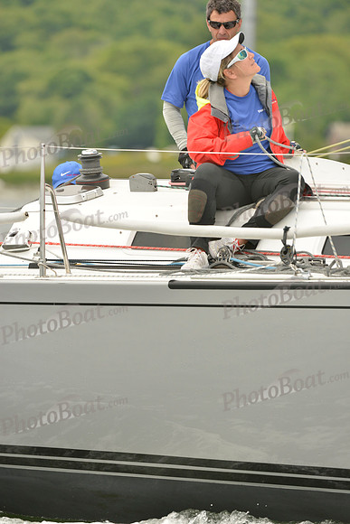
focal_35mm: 350
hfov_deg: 3.9
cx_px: 175
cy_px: 262
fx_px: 5101
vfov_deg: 5.9
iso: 400
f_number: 5.6
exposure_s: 1/1000
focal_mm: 350
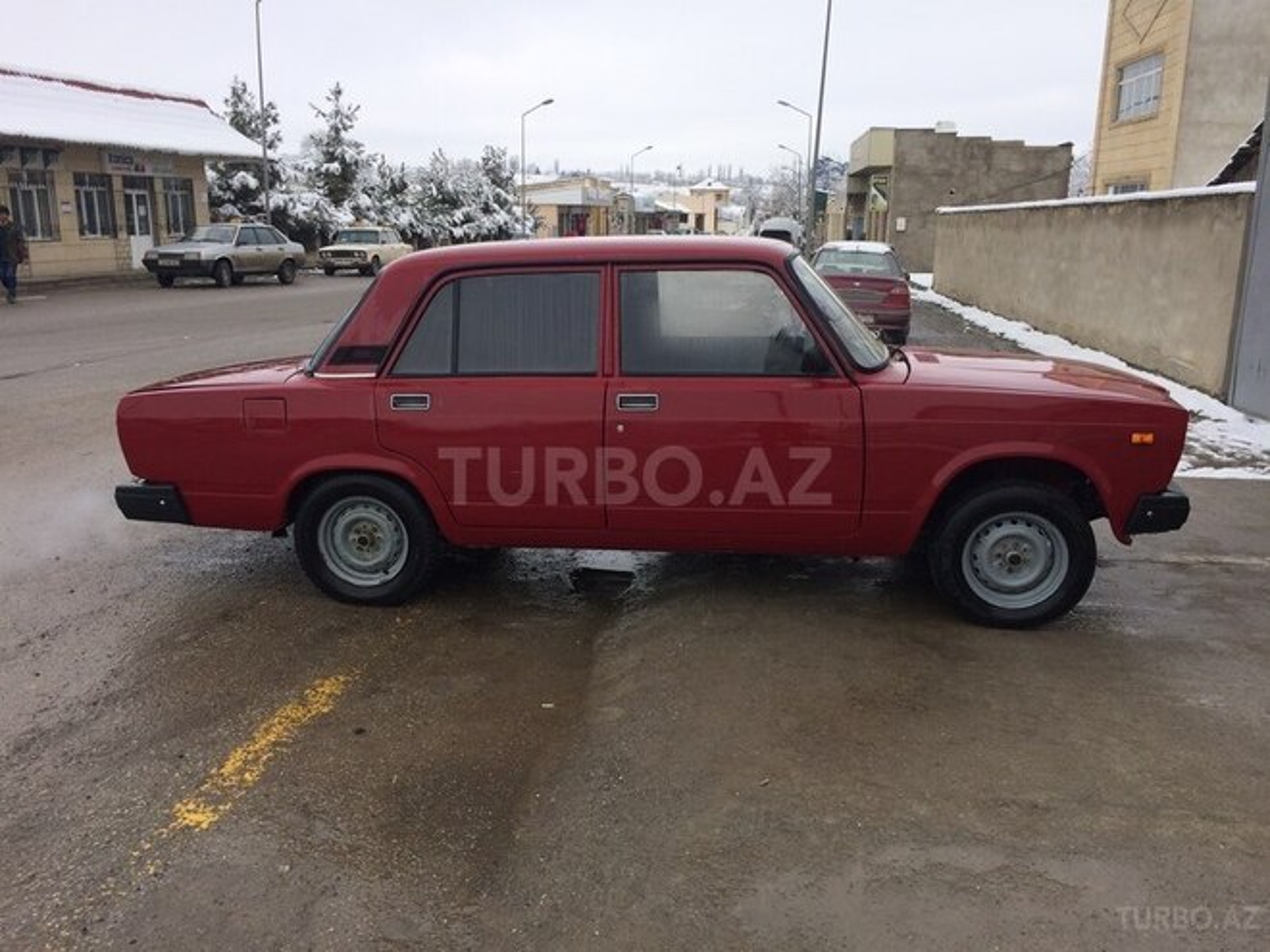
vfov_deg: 48.2
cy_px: 476
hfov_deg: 61.7
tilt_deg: -14.4
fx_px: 1064
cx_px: 635
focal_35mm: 29
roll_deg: +1.1
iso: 32
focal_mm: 4.15
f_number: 2.2
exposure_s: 1/1414
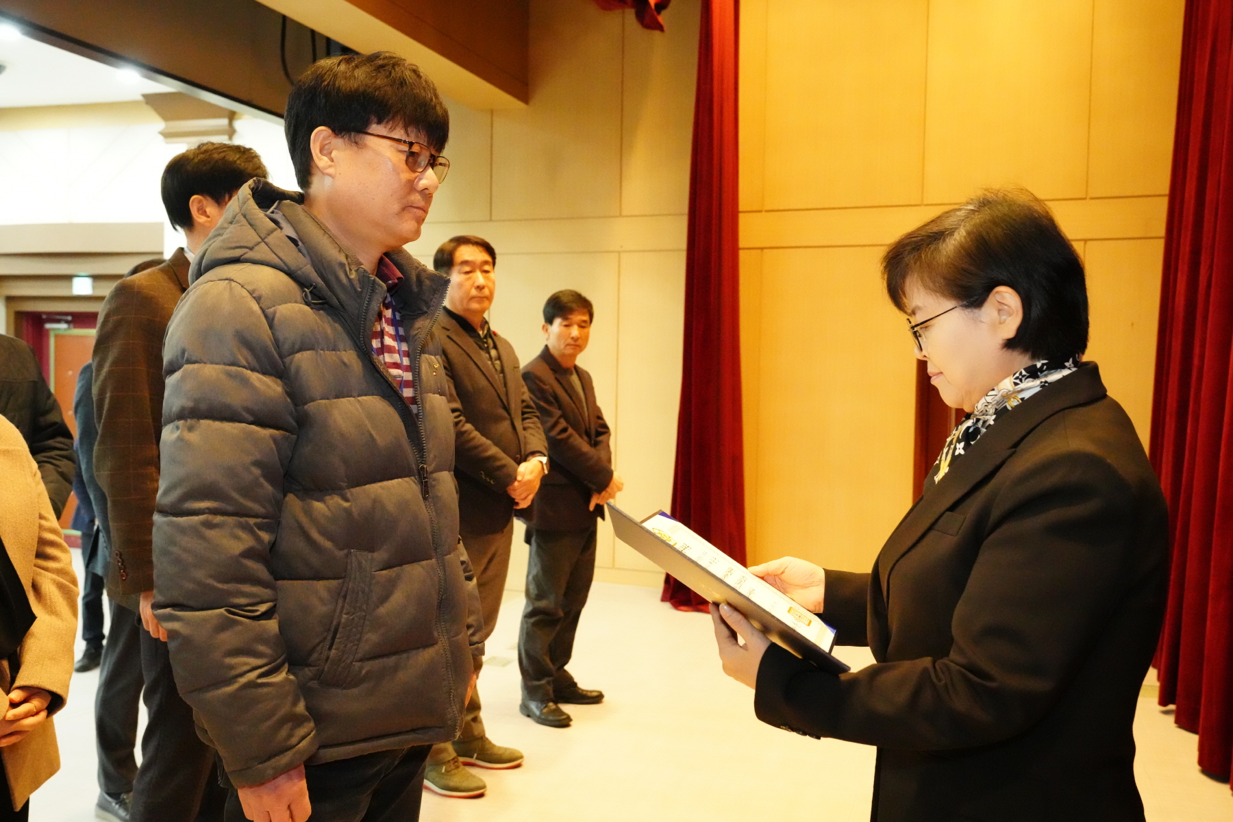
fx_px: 1130
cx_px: 616
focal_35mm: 33
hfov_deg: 57.2
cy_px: 411
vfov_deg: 40.0
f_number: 5.6
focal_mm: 33
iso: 20000
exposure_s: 1/160
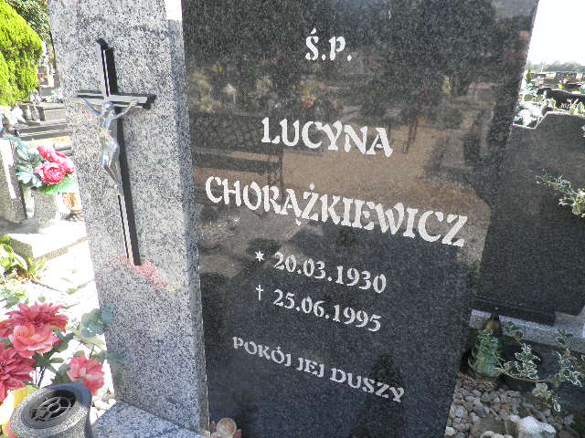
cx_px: 292
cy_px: 219
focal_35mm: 24
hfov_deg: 71.6
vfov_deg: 56.8
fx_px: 406
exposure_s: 1/160
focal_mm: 4.3
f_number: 3.3
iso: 64
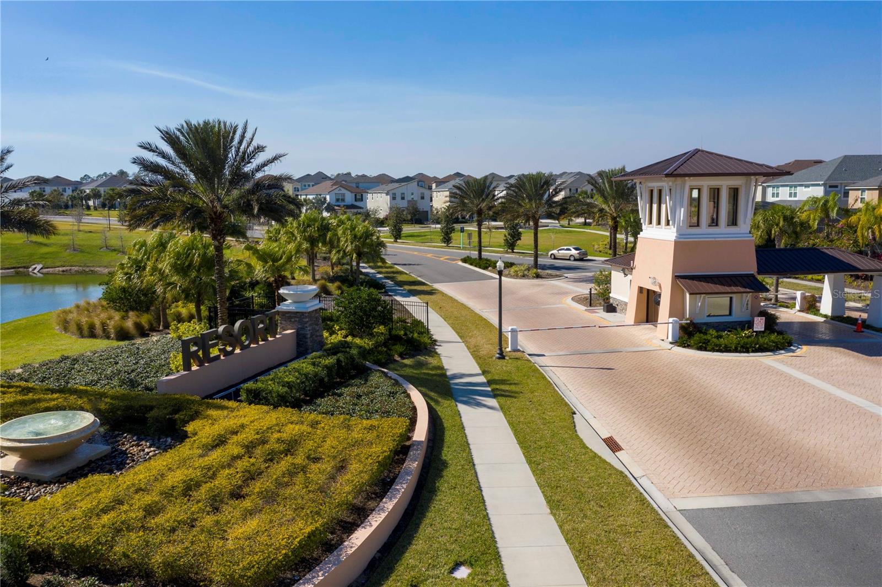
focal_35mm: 28
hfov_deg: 65.5
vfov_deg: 46.4
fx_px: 686
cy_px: 294
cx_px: 441
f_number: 5.6
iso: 100
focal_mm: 10.26
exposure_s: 1/500
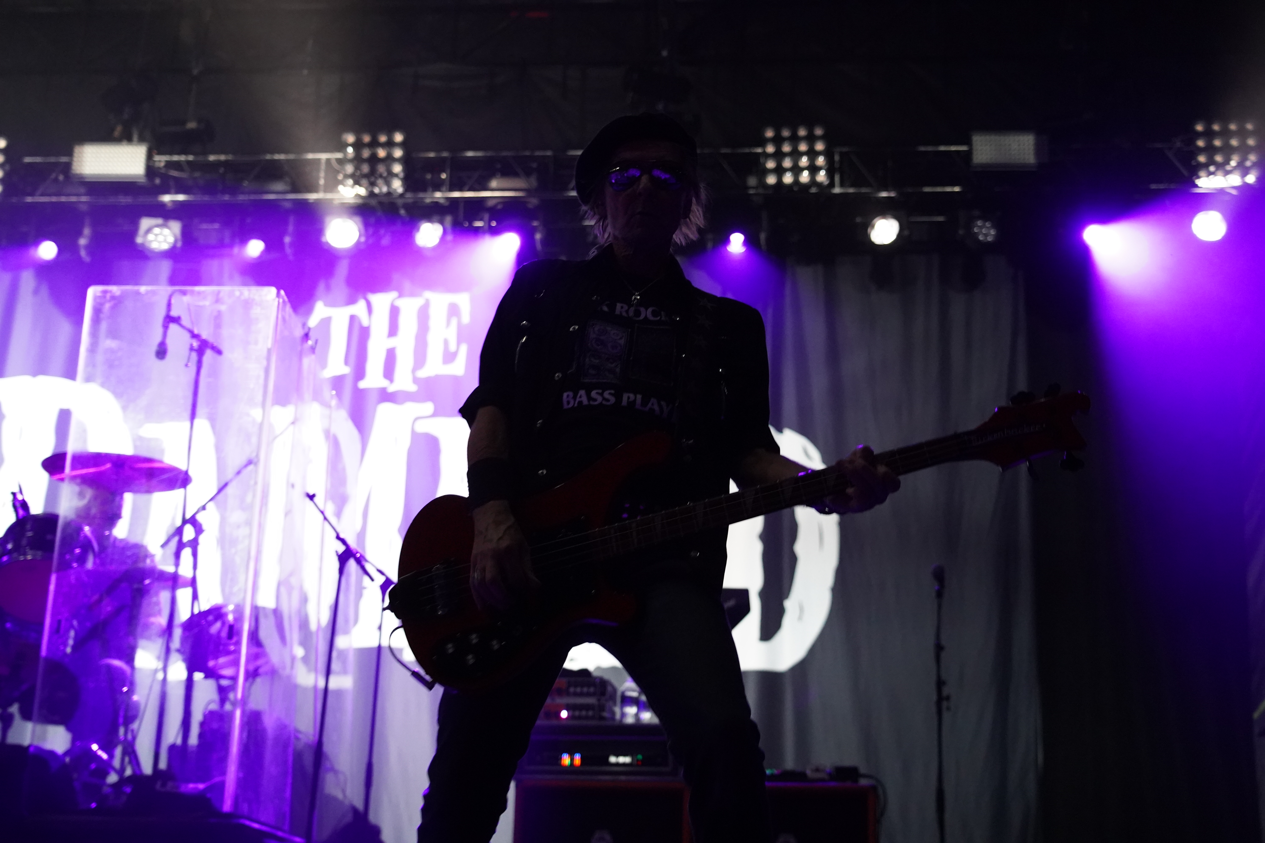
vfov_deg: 27.5
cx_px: 632
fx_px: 1722
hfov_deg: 40.3
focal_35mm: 49
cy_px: 422
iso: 6400
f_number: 4
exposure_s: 1/160
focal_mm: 49
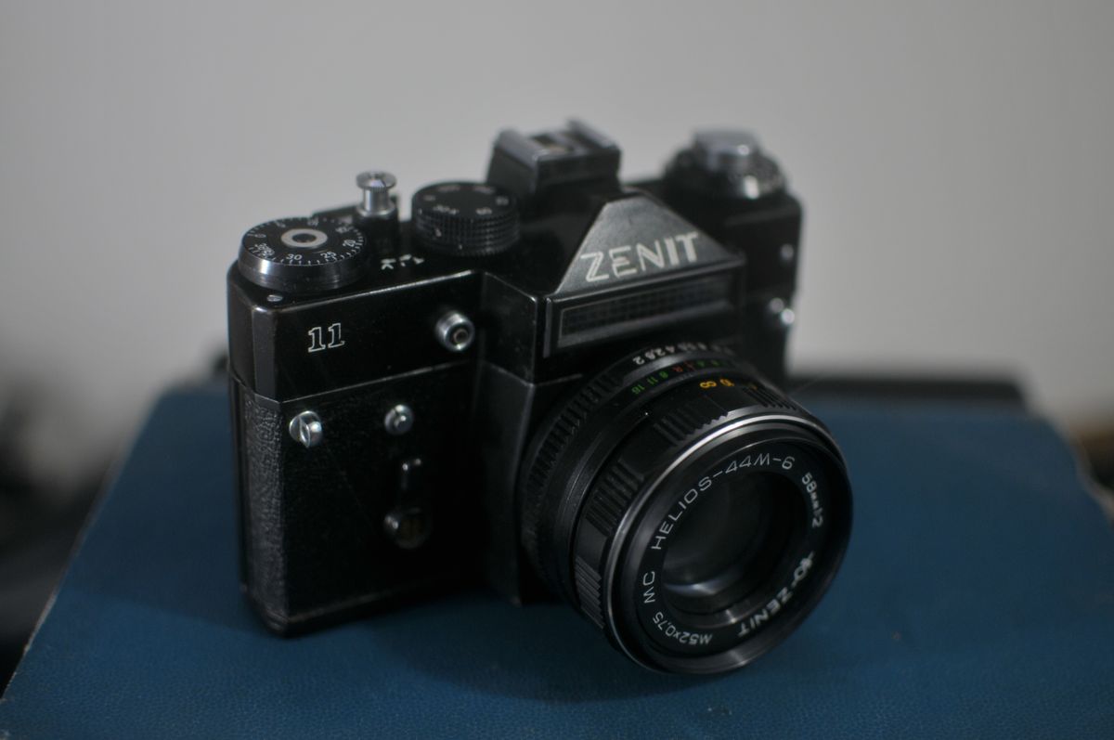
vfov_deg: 25.7
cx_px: 557
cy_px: 370
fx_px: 1623
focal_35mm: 52
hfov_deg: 37.9
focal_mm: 35
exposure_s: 1/80
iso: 250
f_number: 1.8
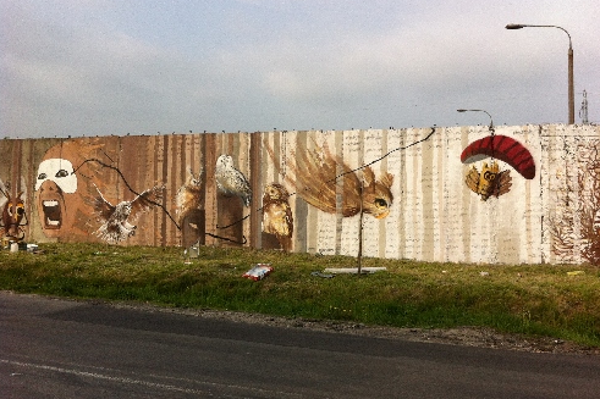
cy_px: 178
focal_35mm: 37
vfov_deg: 35.9
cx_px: 302
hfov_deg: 51.9
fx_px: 616
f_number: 2.8
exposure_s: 1/2011
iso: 80
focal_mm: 3.85
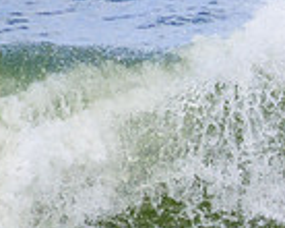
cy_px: 113
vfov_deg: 0.5
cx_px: 568
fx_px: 26566
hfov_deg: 0.6
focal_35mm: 3154
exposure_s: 1/2000
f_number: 11
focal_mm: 800
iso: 1250
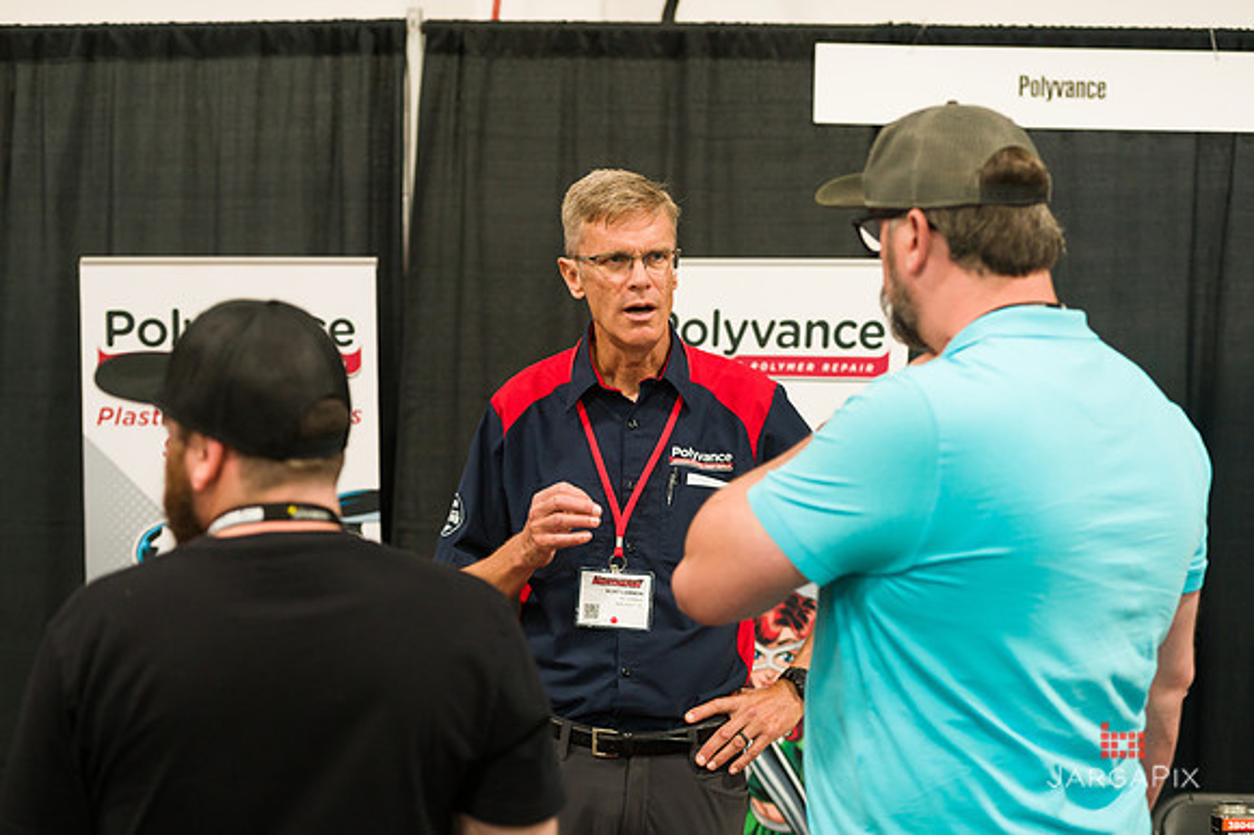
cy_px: 418
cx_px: 627
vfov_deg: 19.4
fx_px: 2437
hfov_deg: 28.9
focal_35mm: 70
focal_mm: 70
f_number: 3.2
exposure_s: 1/125
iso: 2000
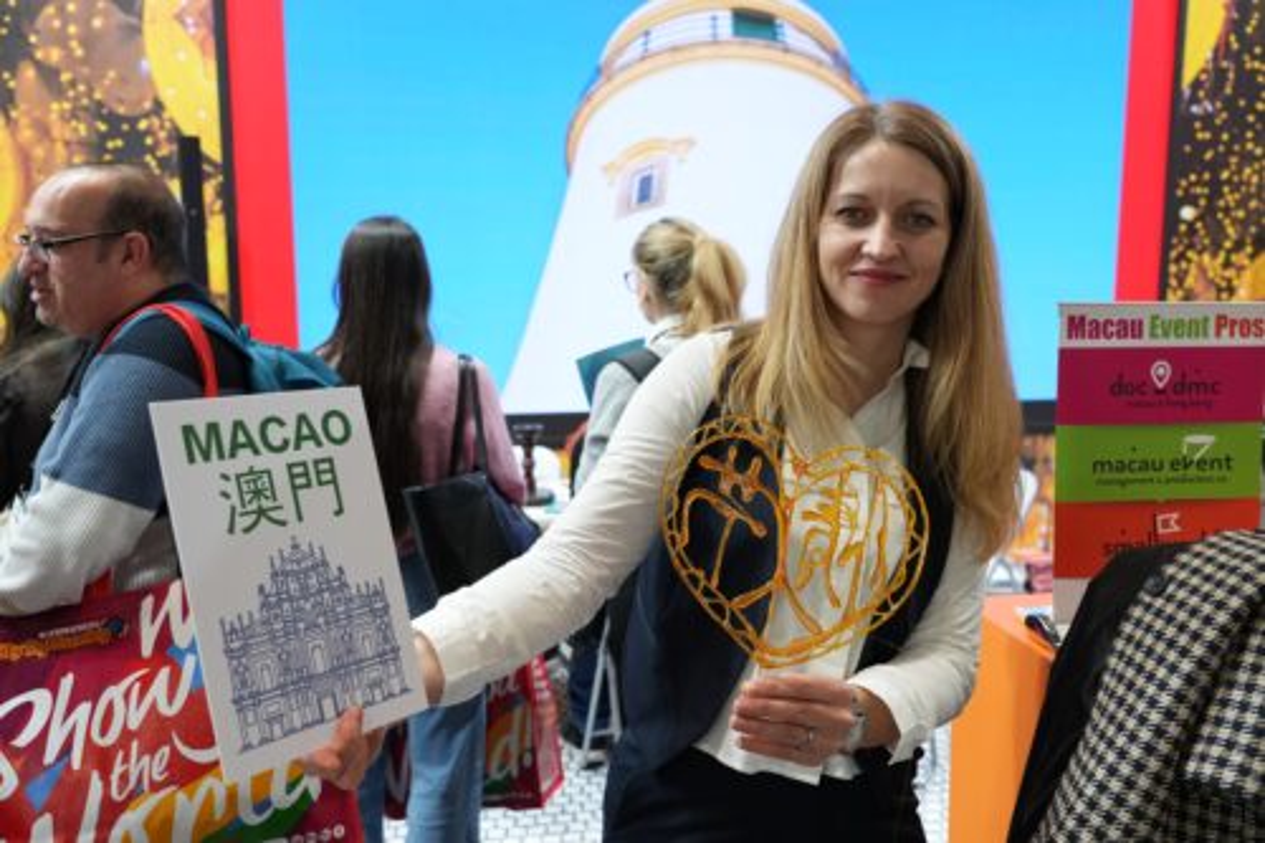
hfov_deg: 60.3
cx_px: 632
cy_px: 422
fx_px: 1089
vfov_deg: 42.3
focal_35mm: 31
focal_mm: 31
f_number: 5
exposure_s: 1/160
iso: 1250
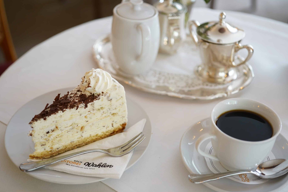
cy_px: 98
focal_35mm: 52
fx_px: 416
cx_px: 140
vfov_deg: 26.0
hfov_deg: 38.2
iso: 800
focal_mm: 50
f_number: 2.8
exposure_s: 1/50
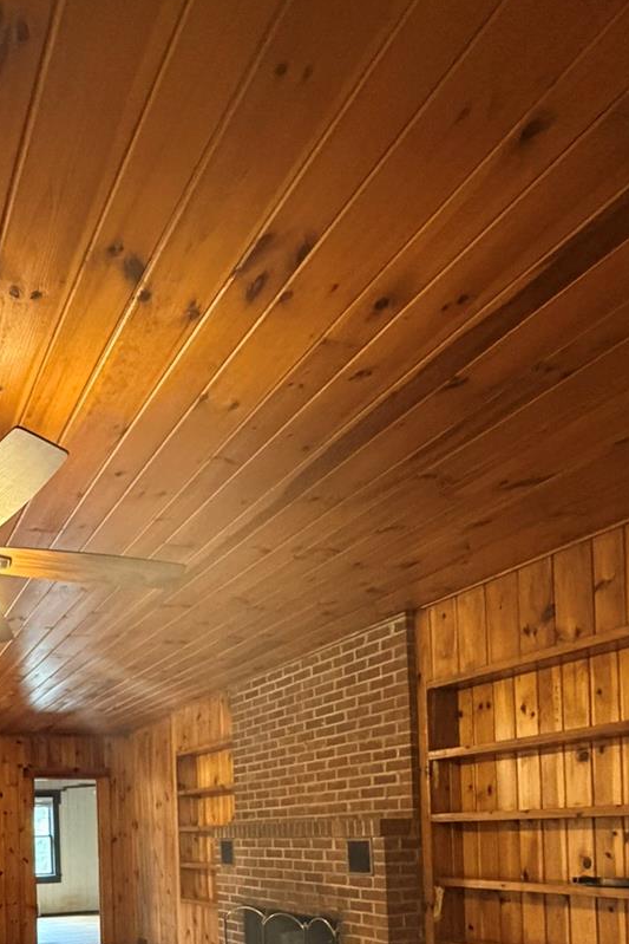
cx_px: 86
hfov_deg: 43.2
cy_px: 838
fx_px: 733
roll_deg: +1.7
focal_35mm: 28
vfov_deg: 57.0
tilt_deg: +0.5
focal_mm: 2.22
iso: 800
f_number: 2.2
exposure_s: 1/60
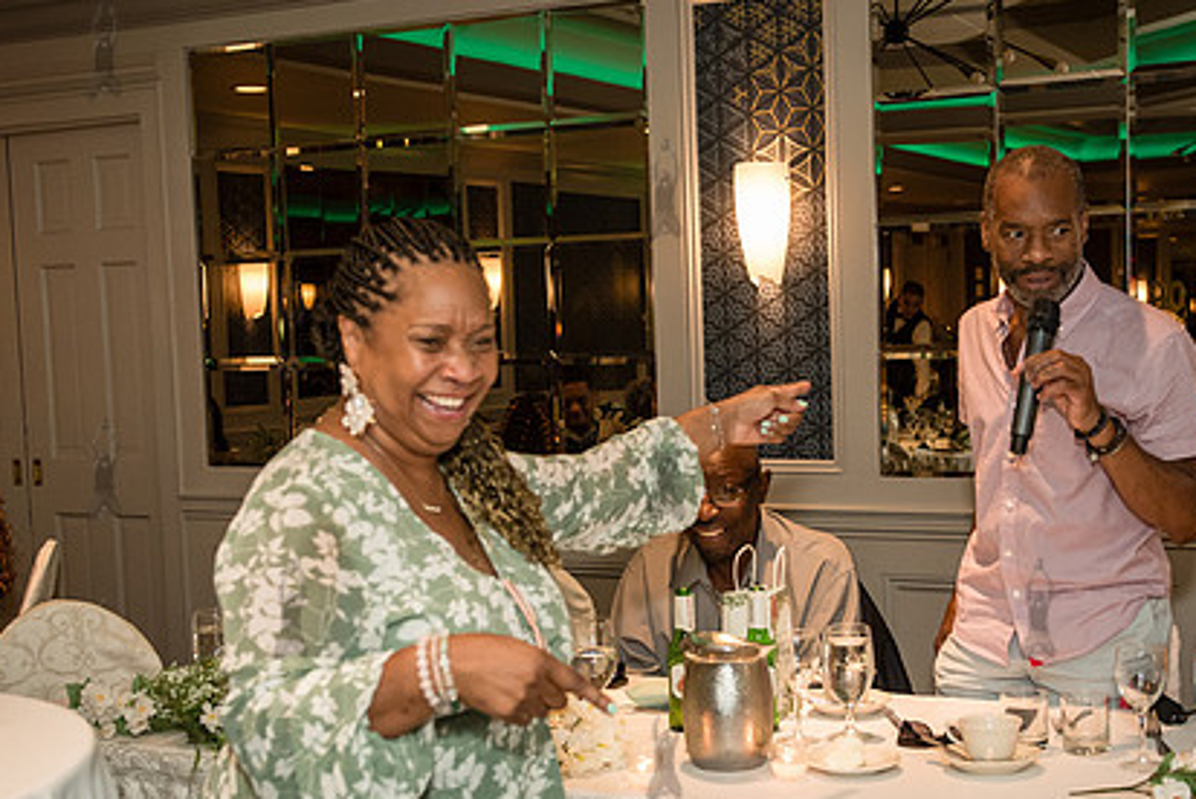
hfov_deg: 36.8
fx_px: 1795
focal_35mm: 54
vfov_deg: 25.1
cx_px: 697
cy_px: 480
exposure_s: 1/200
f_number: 3.5
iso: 1600
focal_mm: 32
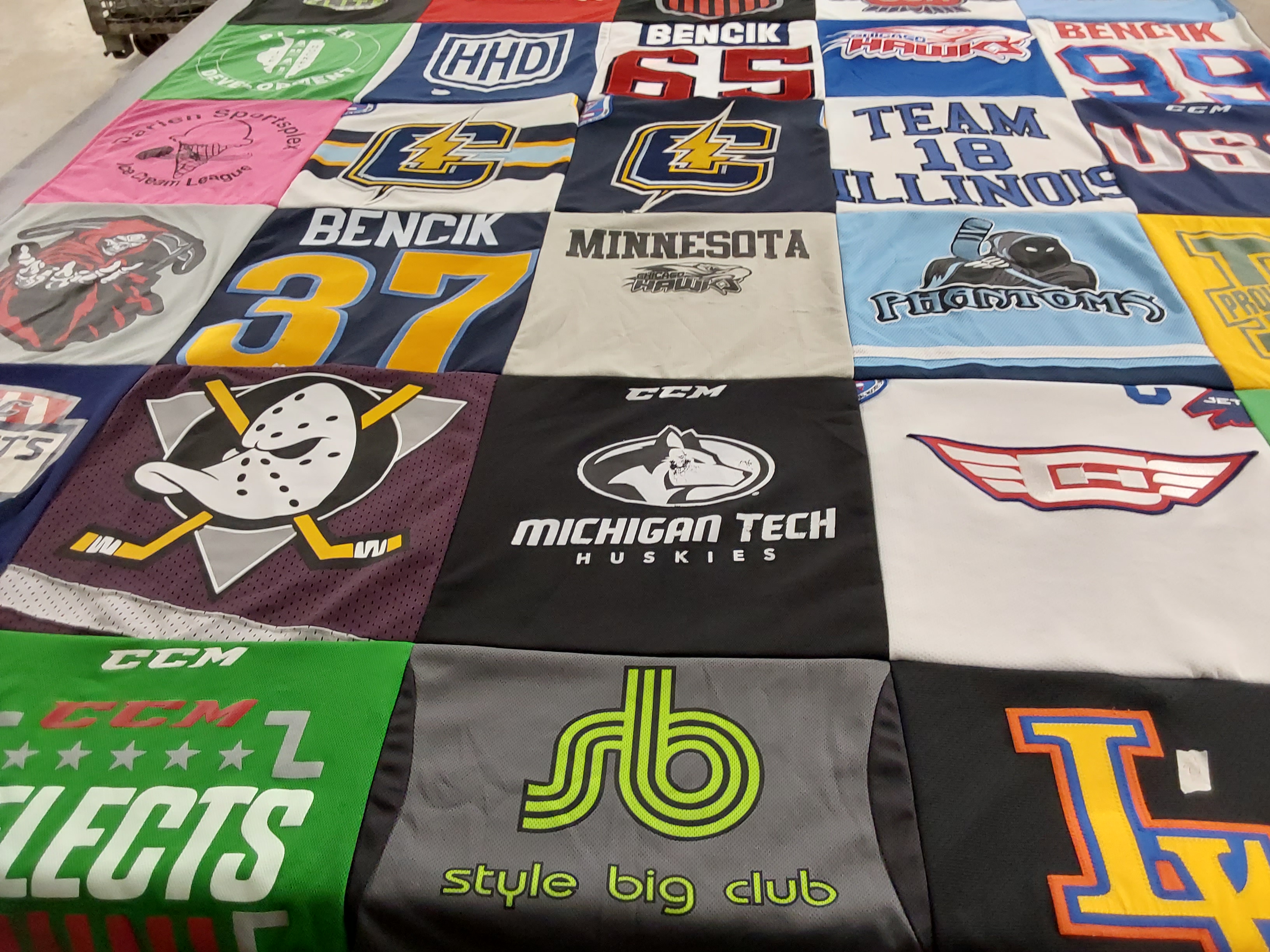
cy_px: 476
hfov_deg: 63.4
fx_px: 1027
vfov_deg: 49.7
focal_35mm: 28
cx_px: 635
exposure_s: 1/60
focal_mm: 2.91
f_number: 1.9
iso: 160
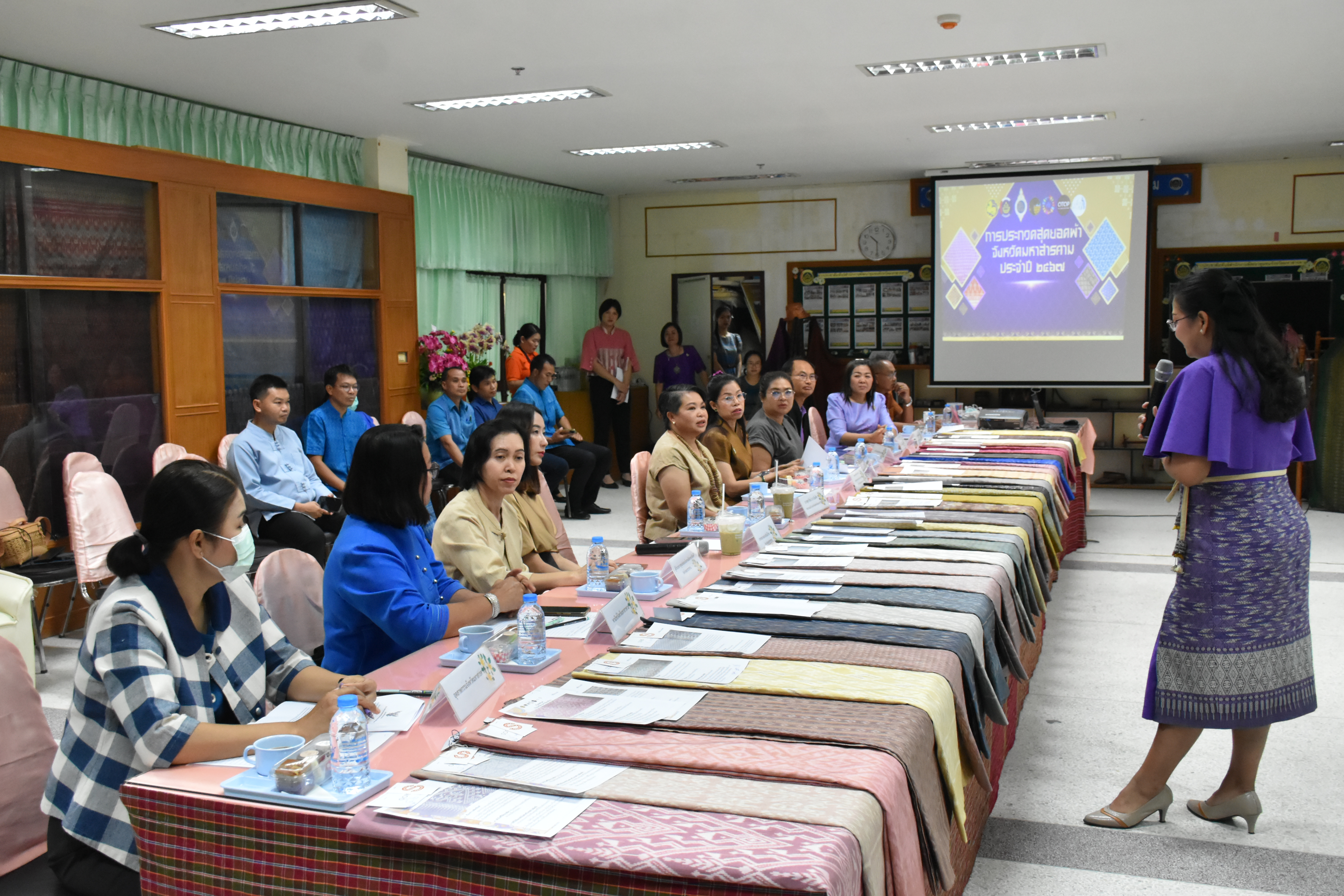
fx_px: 1288
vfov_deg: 38.4
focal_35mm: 34
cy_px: 448
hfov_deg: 55.1
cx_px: 672
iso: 3200
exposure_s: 1/125
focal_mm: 23
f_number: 6.3
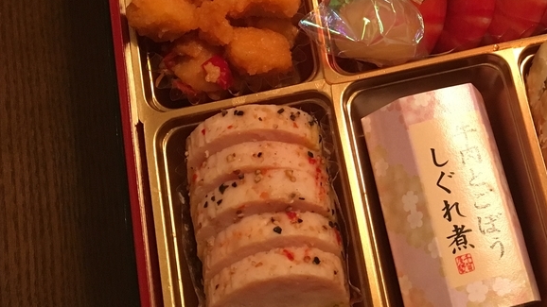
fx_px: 812
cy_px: 46
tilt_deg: -70.0
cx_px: 452
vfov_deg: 21.1
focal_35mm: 56
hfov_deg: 35.8
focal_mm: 4.15
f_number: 2.2
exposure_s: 1/30
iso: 200
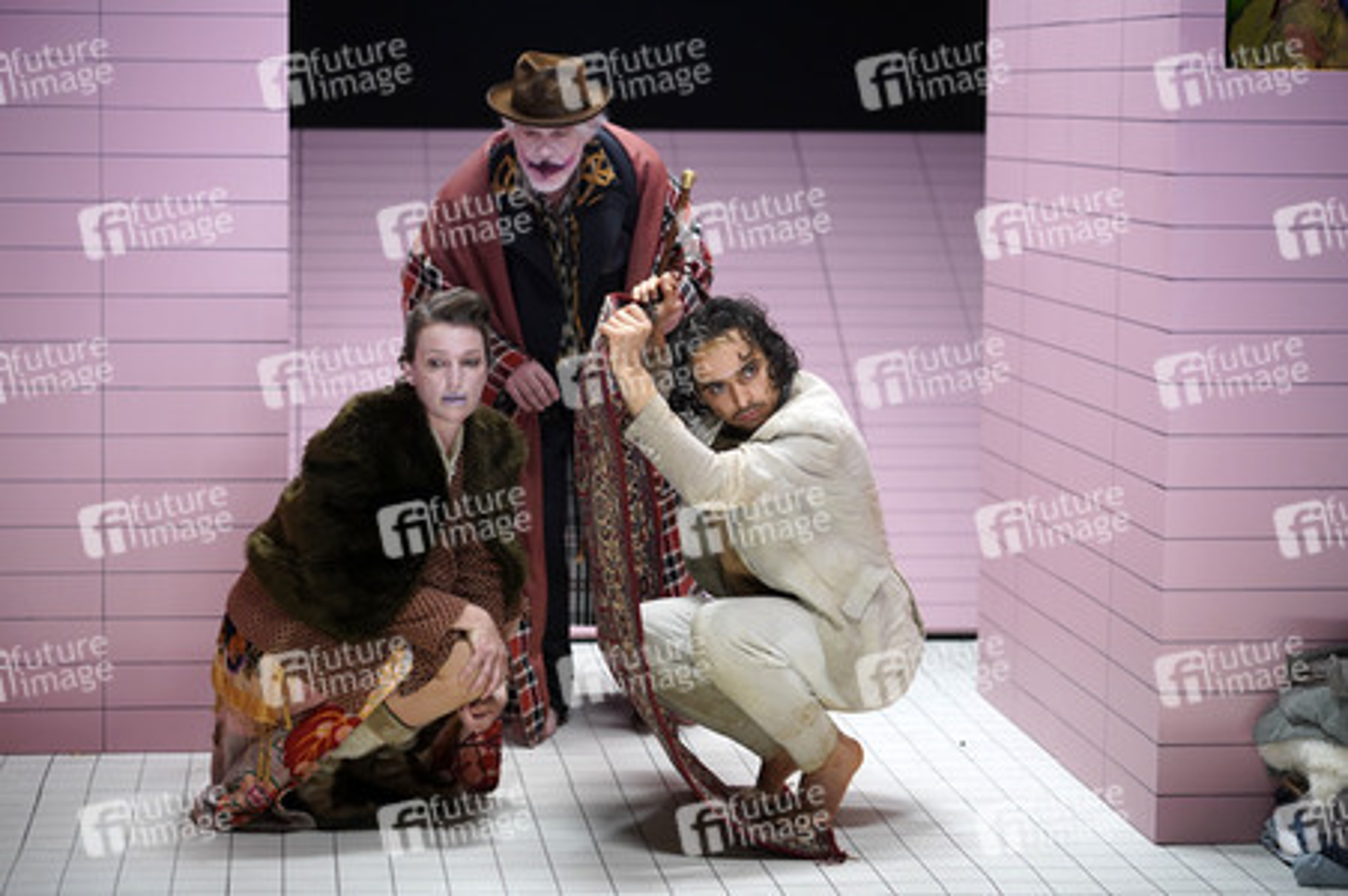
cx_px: 674
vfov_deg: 16.0
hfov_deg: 23.9
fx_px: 3180
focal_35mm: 85
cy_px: 448
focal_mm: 85
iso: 1600
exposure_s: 1/200
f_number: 2.2
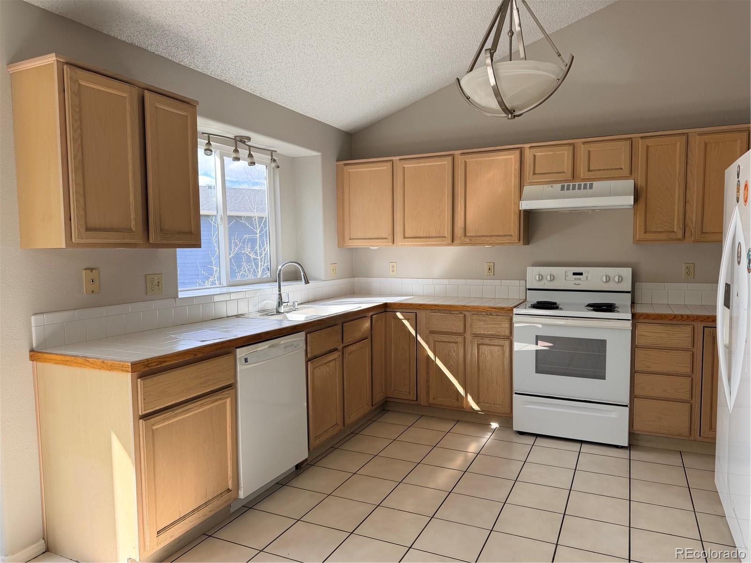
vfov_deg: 56.8
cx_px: 376
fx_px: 521
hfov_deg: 71.6
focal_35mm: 24
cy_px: 282
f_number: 1.78
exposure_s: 1/563
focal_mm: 6.76
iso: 100
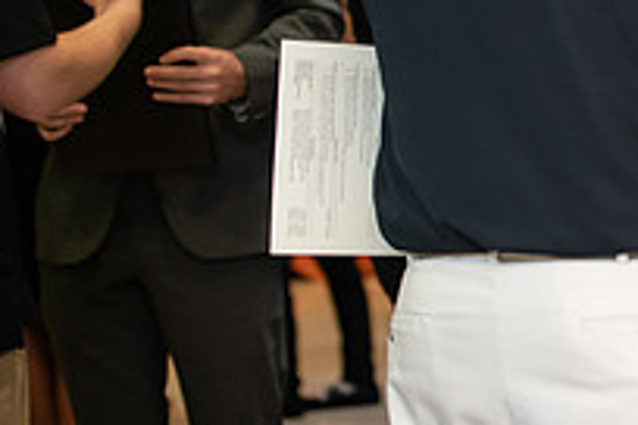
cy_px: -148
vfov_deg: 6.8
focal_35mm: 199
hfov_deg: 10.1
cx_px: 866
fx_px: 3526
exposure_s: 1/200
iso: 1600
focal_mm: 70
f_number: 2.8
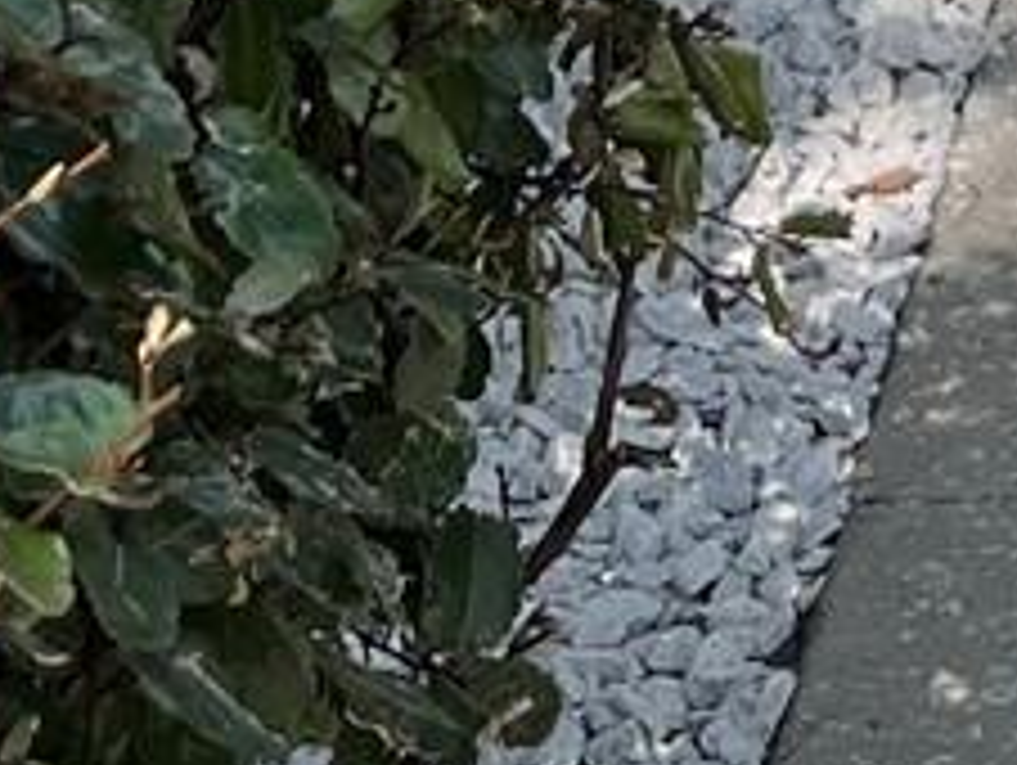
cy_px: -1112
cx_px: 1881
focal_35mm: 184
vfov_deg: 7.5
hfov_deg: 10.1
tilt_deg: -6.0
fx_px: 5412
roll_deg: +1.4
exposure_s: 1/392
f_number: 1.6
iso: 50
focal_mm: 5.1
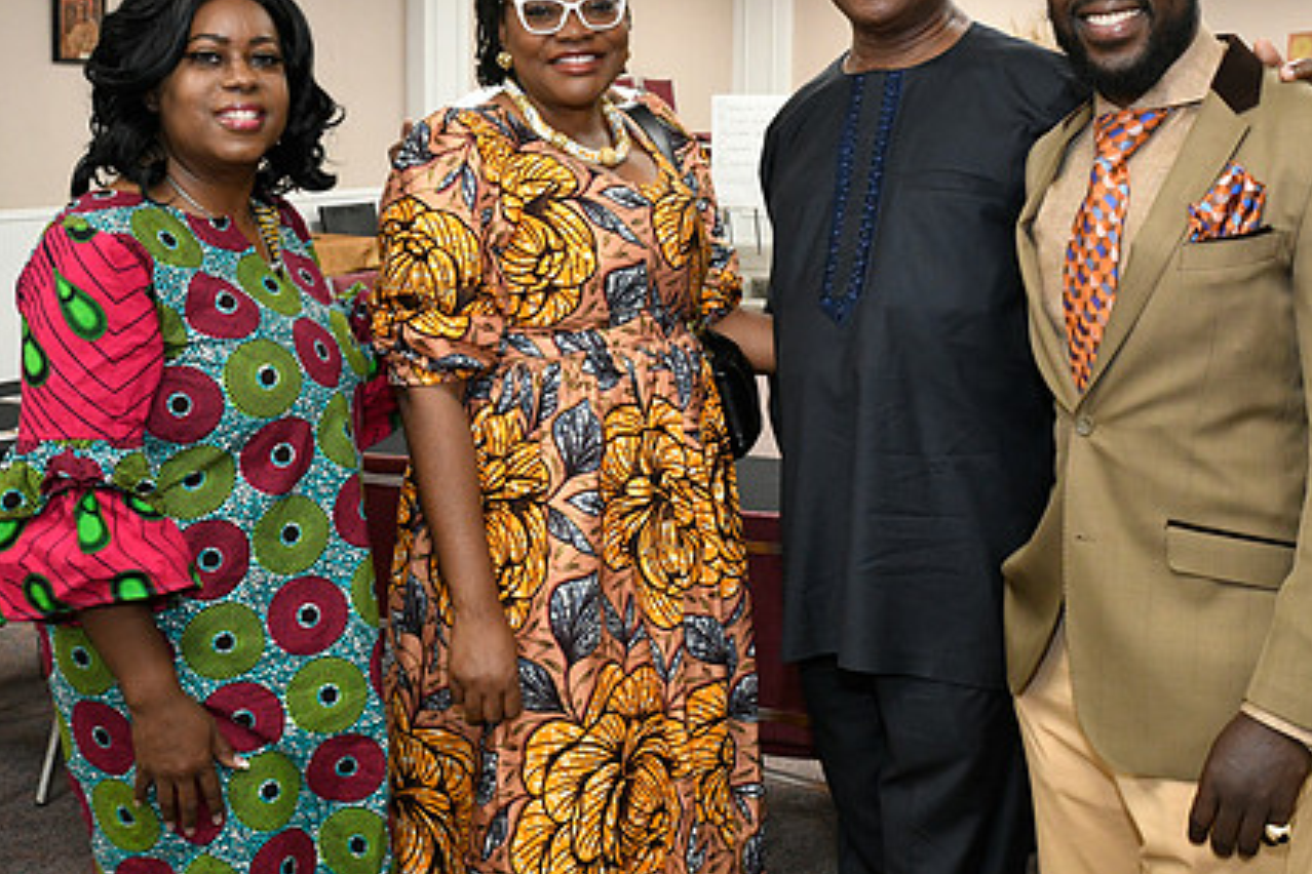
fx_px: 1786
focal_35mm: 49
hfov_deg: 40.2
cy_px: 309
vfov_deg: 27.4
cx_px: 764
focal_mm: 36
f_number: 11
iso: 6400
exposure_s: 1/60
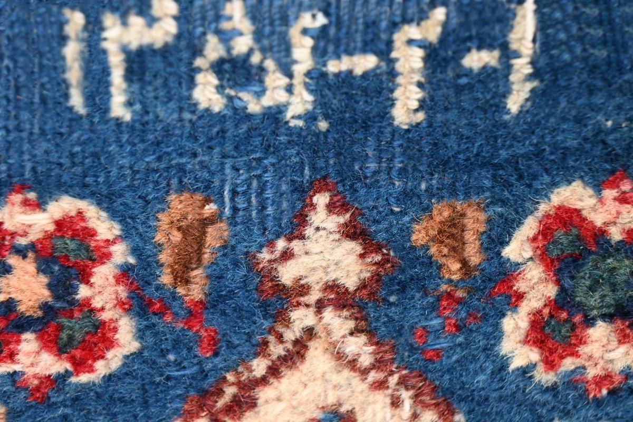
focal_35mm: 75
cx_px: 316
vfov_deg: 18.2
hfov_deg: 27.0
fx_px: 1319
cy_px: 211
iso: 1400
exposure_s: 1/125
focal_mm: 50
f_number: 6.3
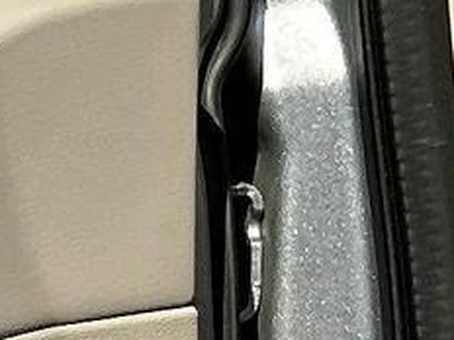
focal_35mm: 200
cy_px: 743
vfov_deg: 7.1
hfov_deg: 8.4
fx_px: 2623
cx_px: -904
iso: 25
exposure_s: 1/1577
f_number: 1.8
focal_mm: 3
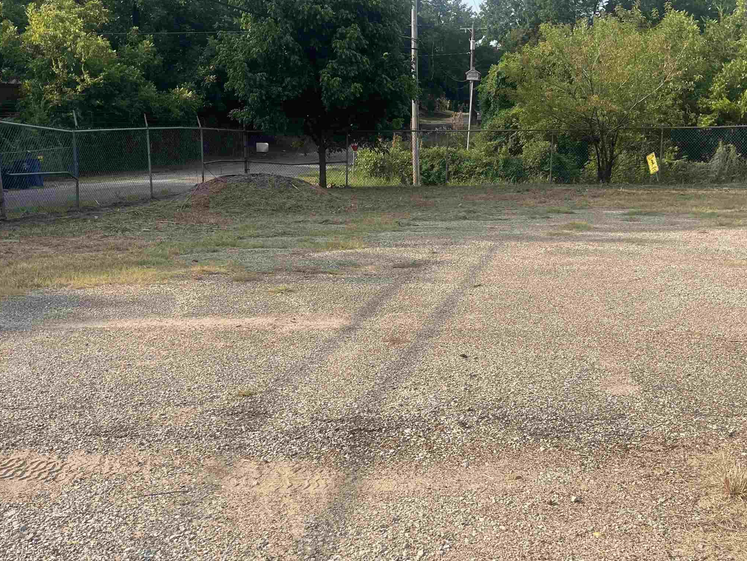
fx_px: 820
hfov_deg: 48.8
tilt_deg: -17.0
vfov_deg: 37.2
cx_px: 428
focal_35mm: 38
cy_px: 384
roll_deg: -0.7
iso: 32
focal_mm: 5.1
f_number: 1.6
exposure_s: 1/2288
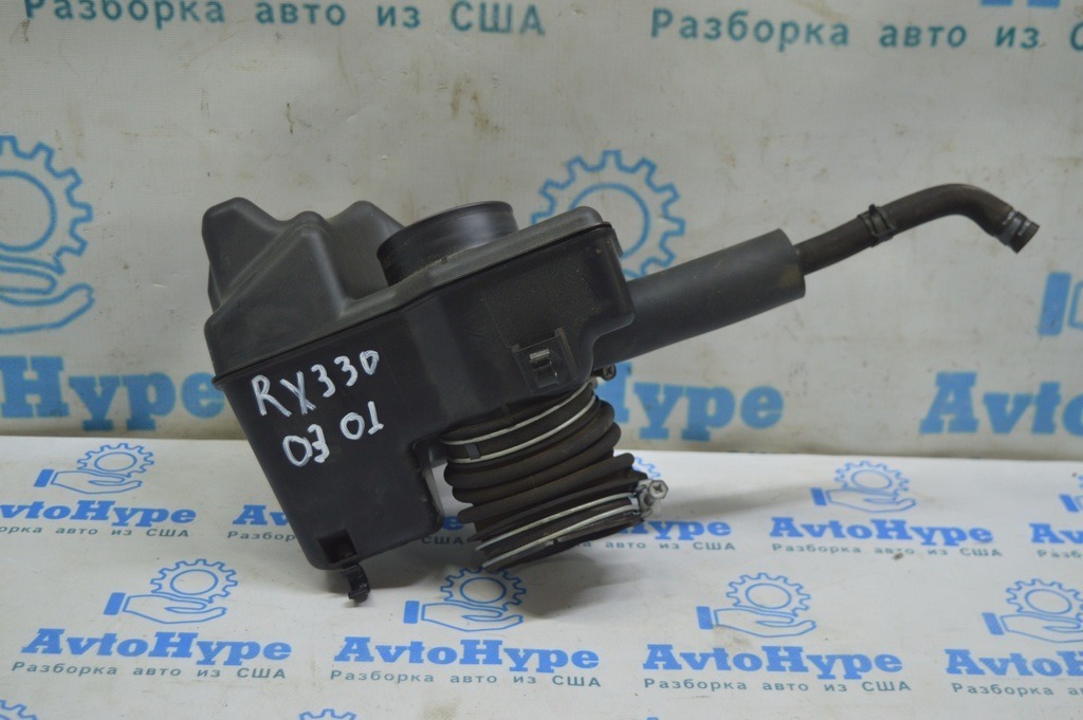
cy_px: 360
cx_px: 542
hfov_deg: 38.9
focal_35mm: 51
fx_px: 1533
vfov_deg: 26.4
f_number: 4.5
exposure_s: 1/40
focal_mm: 34
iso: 400
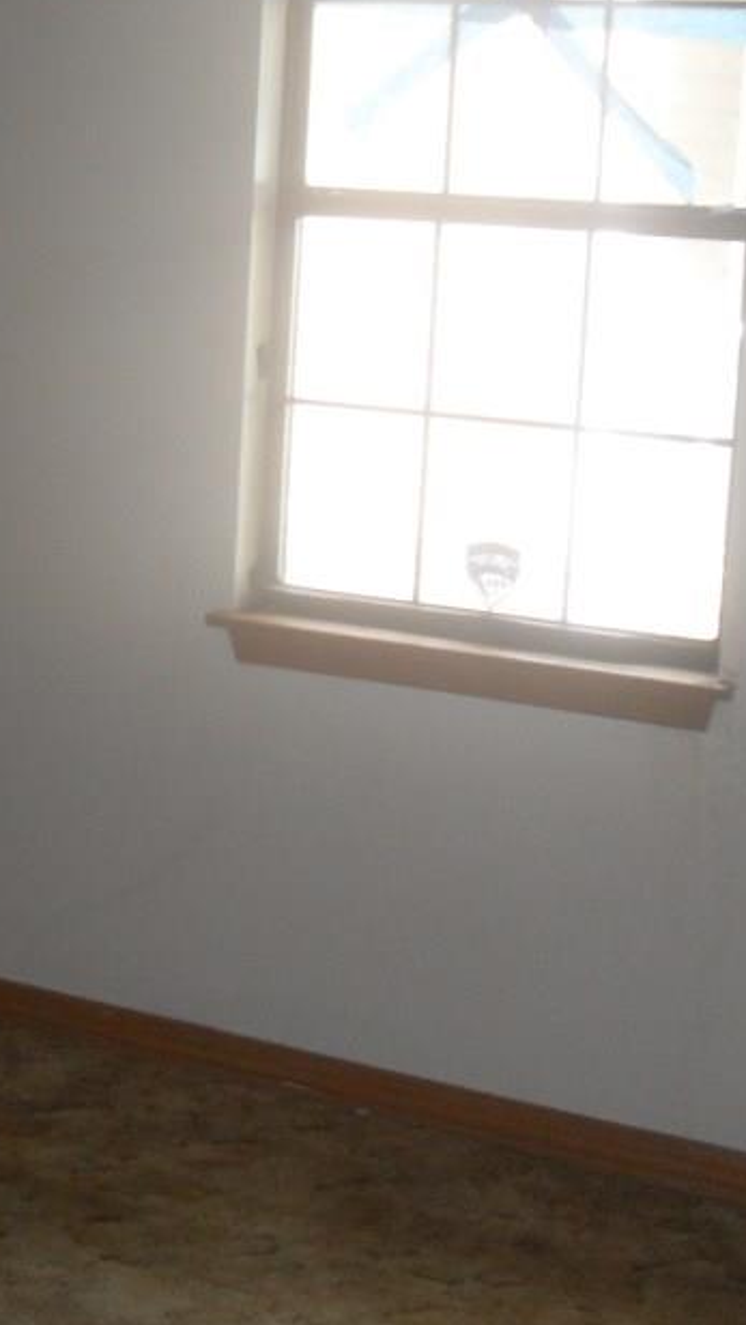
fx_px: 2354
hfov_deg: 17.7
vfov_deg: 31.4
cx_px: 69
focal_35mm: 67
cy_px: 555
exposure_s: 1/45
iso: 100
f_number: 2.8
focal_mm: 6.3
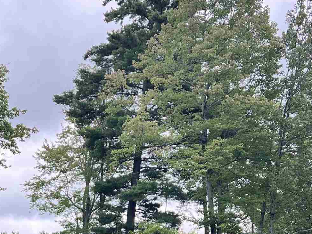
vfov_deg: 17.2
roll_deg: +0.1
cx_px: -32
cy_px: 279
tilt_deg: +3.6
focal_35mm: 82
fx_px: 739
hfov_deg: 22.5
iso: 50
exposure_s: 1/632
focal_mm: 5.7
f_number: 1.5
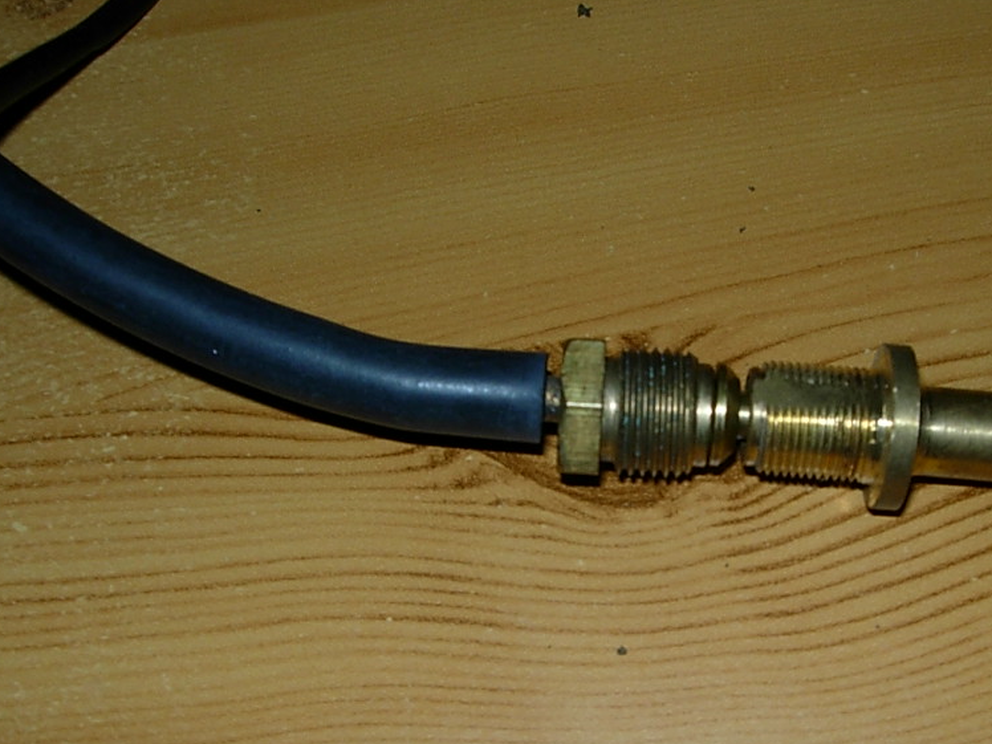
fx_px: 1490
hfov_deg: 36.4
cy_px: 464
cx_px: 662
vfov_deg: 27.9
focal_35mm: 52
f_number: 4.8
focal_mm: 7.8
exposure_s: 1/64
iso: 79
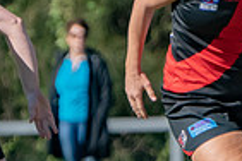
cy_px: 113
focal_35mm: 2265
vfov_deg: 0.6
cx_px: 74
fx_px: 15225
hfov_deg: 0.9
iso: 800
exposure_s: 1/5000
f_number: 6.3
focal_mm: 350
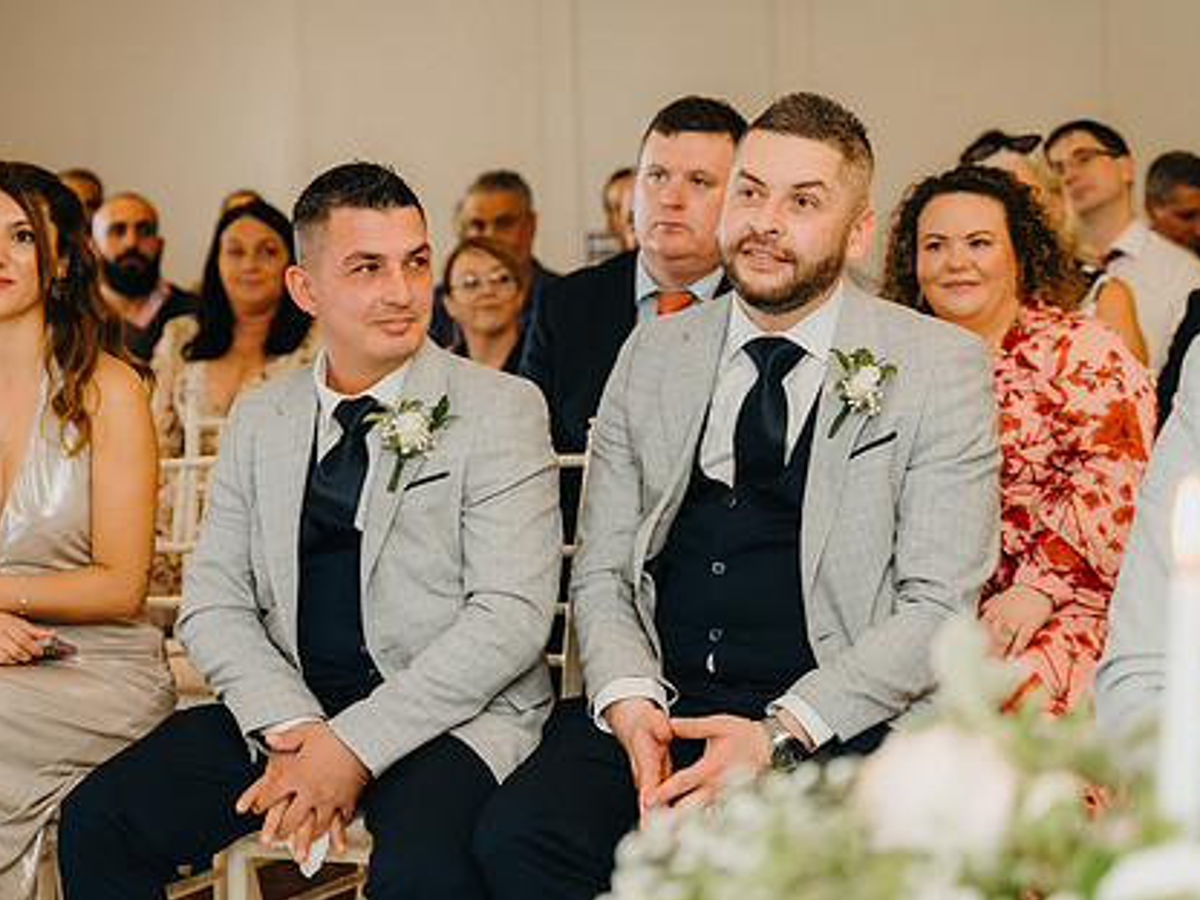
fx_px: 2600
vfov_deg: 19.6
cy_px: 466
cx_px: 548
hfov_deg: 26.0
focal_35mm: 75
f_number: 2.8
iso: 1000
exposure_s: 1/200
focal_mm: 56
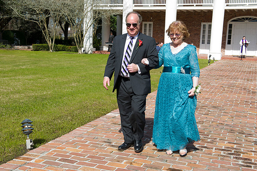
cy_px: 85
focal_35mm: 47
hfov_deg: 41.9
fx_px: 336
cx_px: 132
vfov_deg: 28.6
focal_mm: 45
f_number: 10
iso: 100
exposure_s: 1/125
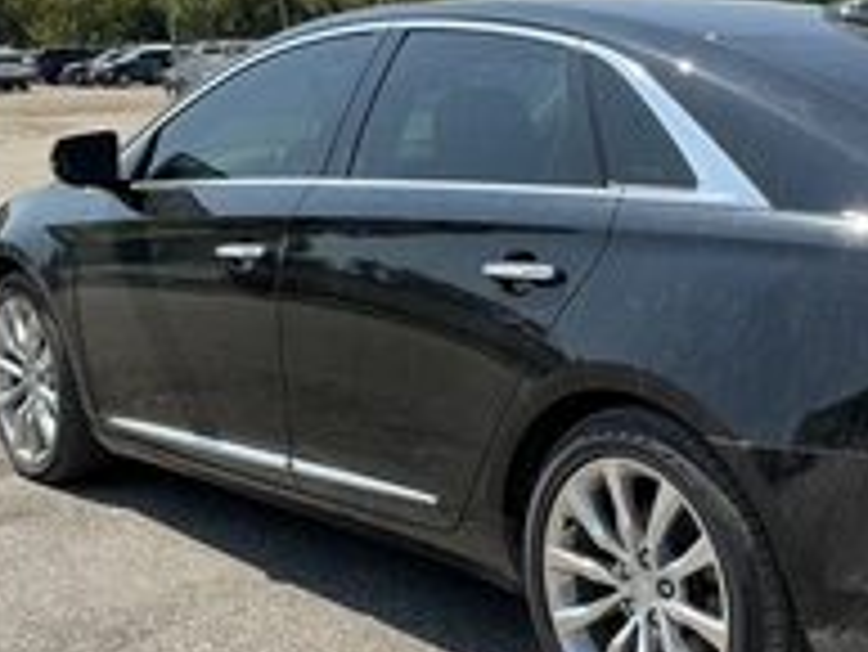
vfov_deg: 25.3
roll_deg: +0.0
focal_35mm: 58
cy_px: 346
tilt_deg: -7.6
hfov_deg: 31.7
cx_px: 769
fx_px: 1455
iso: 25
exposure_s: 1/1250
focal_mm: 3
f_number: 1.8
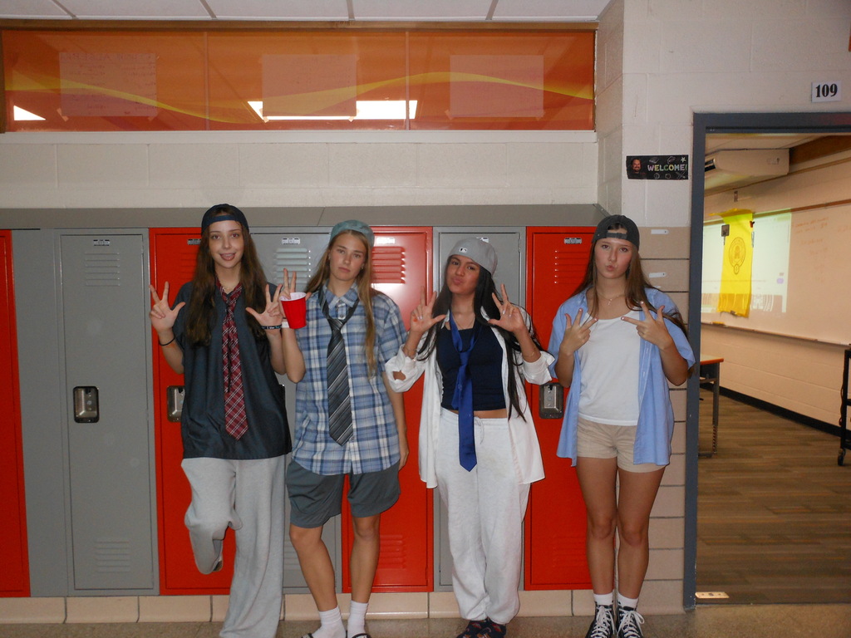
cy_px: 319
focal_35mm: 28
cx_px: 426
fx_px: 688
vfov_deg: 49.7
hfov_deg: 63.4
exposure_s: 1/25
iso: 250
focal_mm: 5
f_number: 3.7
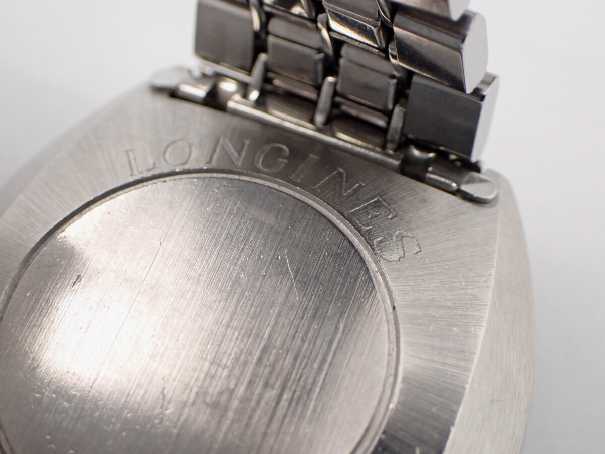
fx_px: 1171
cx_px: 302
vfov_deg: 21.9
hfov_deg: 29.0
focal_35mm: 67
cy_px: 227
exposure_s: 1/100
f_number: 3.8
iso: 800
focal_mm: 11.88
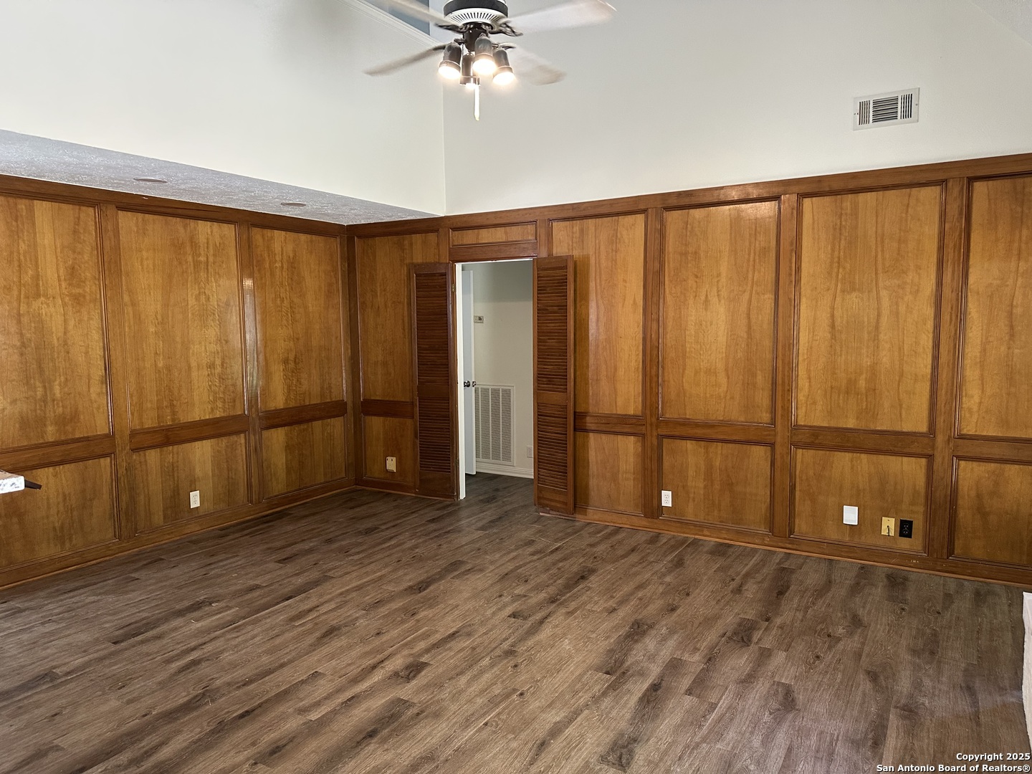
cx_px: 516
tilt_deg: -5.5
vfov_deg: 56.8
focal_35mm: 24
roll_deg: +0.7
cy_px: 387
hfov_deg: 71.6
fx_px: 716
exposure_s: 1/60
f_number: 1.78
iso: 320
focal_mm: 6.86
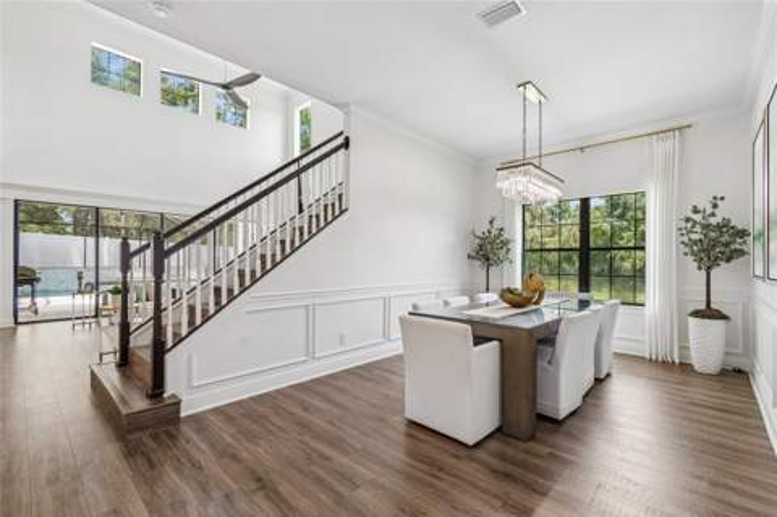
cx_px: 388
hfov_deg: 100.4
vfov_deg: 77.2
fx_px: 323
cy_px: 258
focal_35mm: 15
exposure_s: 1/5
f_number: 7.1
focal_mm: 10
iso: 100
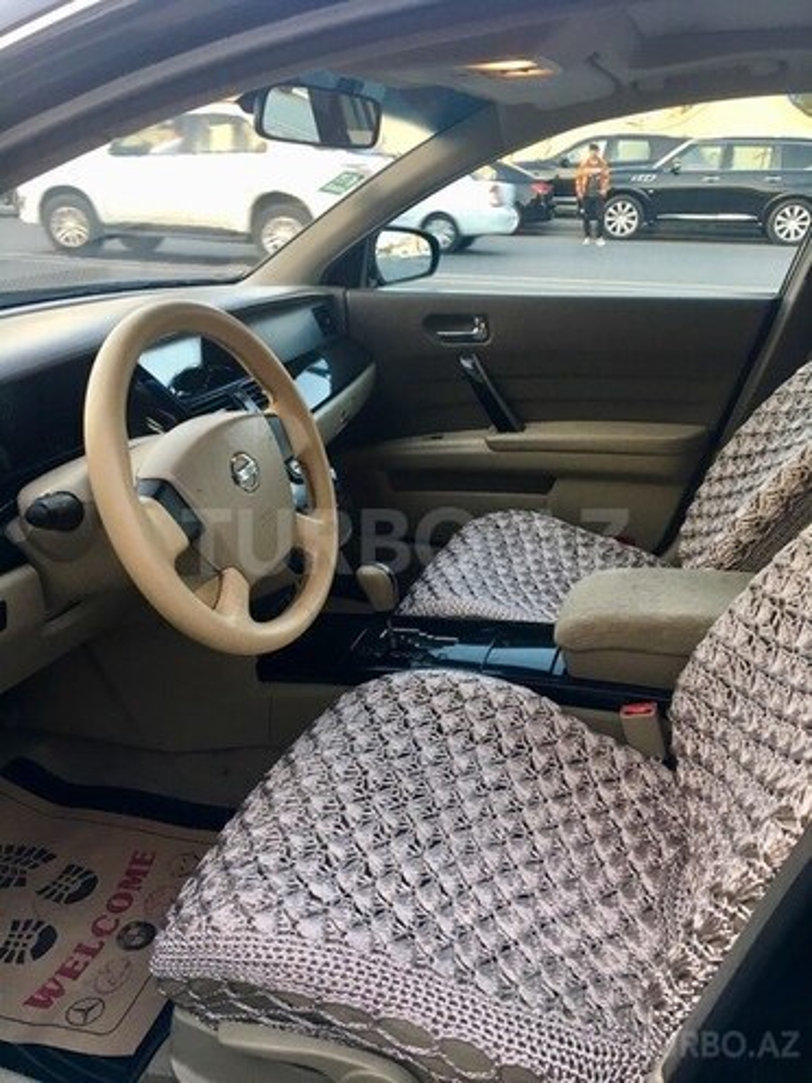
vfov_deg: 61.7
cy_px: 542
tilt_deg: -21.4
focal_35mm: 29
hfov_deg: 48.2
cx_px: 406
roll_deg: -0.9
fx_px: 907
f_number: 2.2
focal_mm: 4.15
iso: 40
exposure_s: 1/33
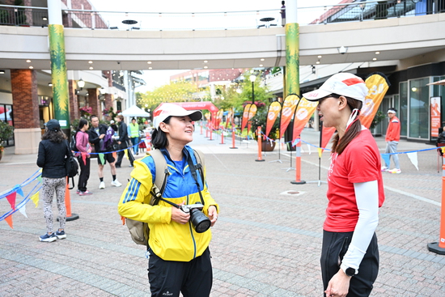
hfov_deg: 58.7
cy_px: 148
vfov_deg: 41.1
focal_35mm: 32
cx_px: 222
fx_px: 396
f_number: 4
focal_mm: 32
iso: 3200
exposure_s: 1/160
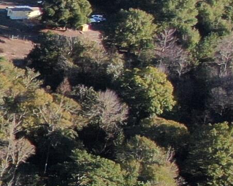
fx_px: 1075
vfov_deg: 9.9
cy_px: 127
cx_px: -515
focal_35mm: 156
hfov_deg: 9.2
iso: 100
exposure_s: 1/500
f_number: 2.8
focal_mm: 4.39
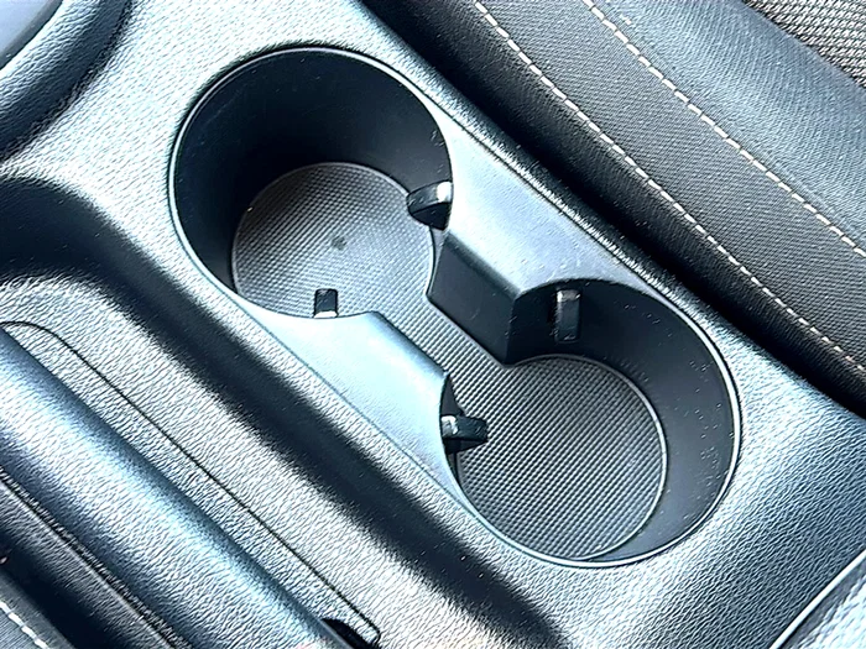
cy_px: 324
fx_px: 1101
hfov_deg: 42.9
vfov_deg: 32.9
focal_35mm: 44
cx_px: 433
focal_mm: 6.86
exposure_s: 1/45
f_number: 1.78
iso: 80
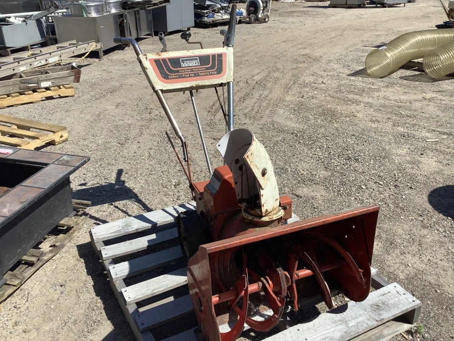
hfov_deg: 58.3
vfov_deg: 45.5
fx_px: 407
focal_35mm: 31
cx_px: 227
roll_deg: +0.2
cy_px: 170
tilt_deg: -24.2
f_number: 2.4
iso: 25
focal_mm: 3.3
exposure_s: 1/1508
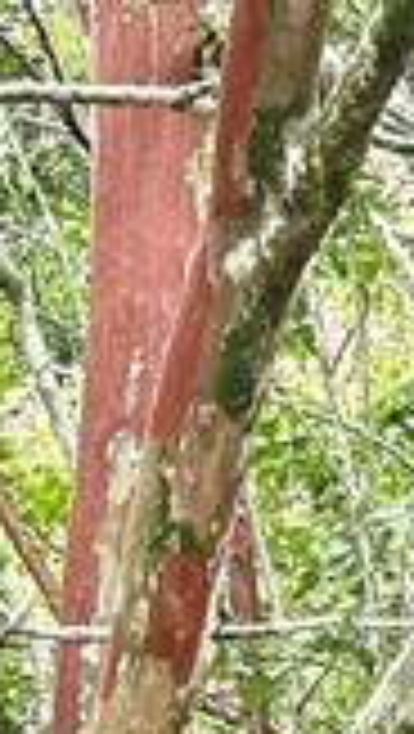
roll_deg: -1.4
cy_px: 1981
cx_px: 1350
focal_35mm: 256
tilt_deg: -0.5
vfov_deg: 7.6
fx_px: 4983
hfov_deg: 4.5
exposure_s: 1/194
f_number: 1.78
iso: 80
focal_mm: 6.76
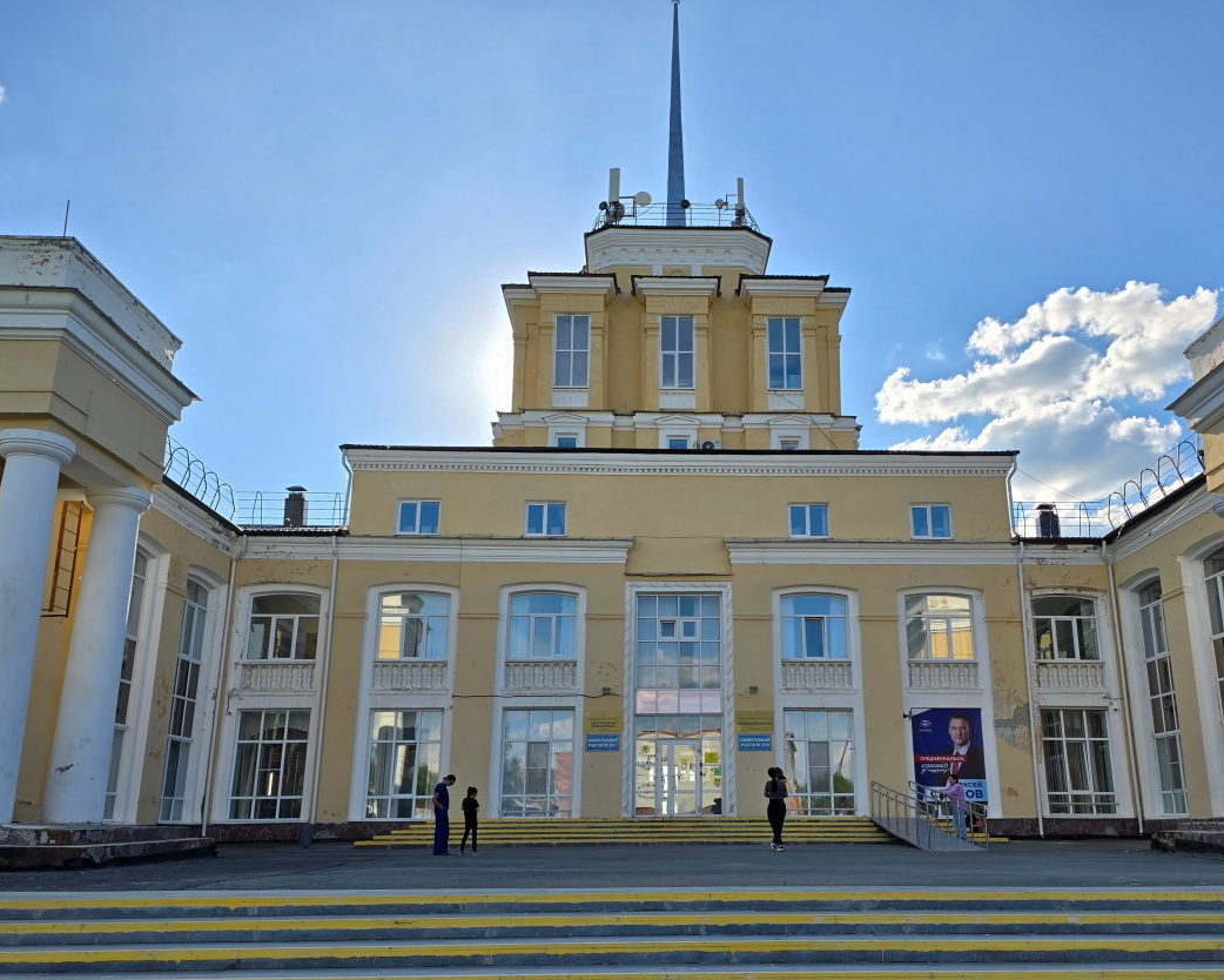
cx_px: 678
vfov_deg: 51.4
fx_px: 1015
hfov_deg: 62.0
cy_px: 547
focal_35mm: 28
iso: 12
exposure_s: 1/1202
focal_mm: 6.3
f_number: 1.7
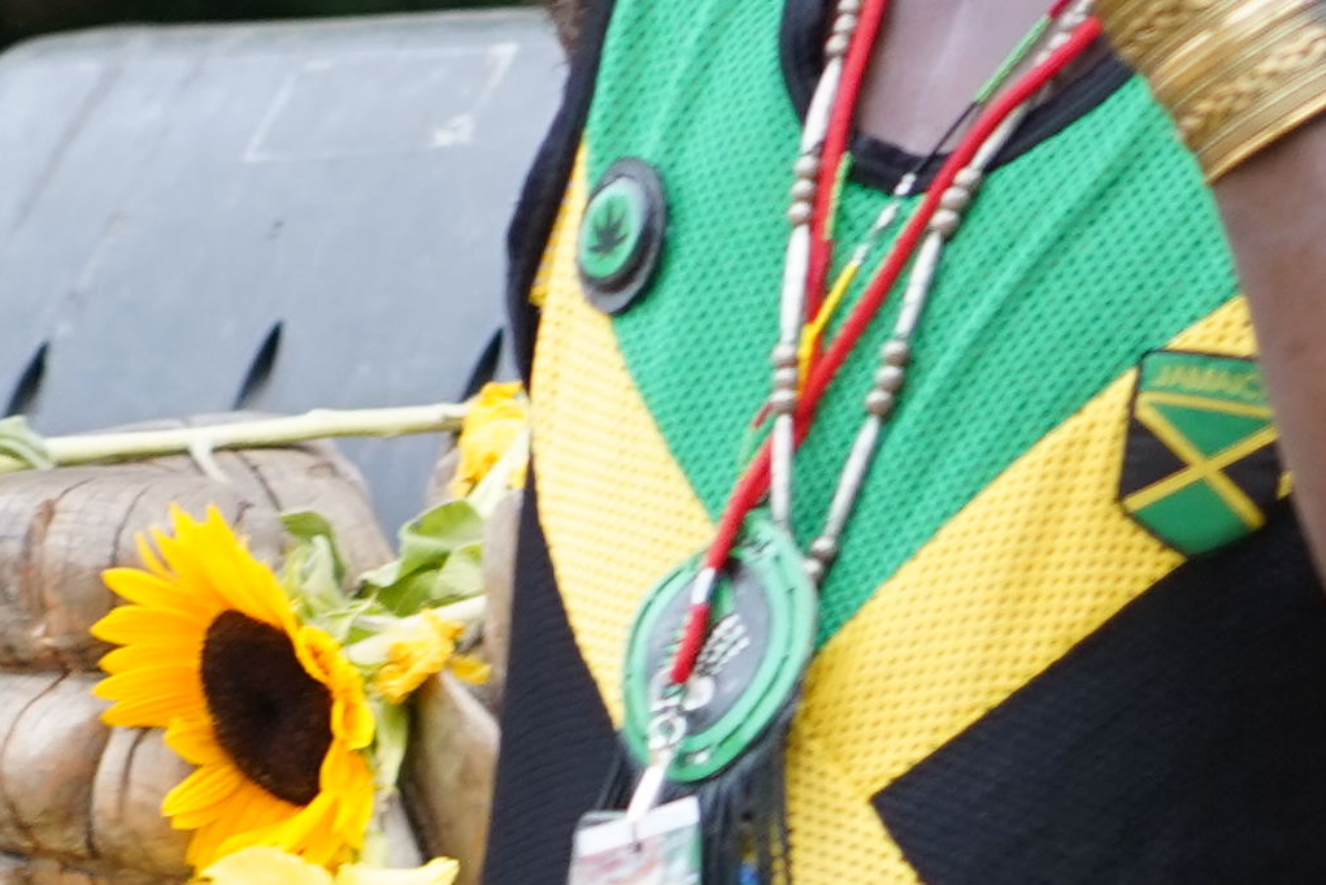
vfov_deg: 2.2
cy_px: 1251
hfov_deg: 3.3
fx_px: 22728
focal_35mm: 617
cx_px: 1042
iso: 500
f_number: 4
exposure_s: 1/160
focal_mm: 105
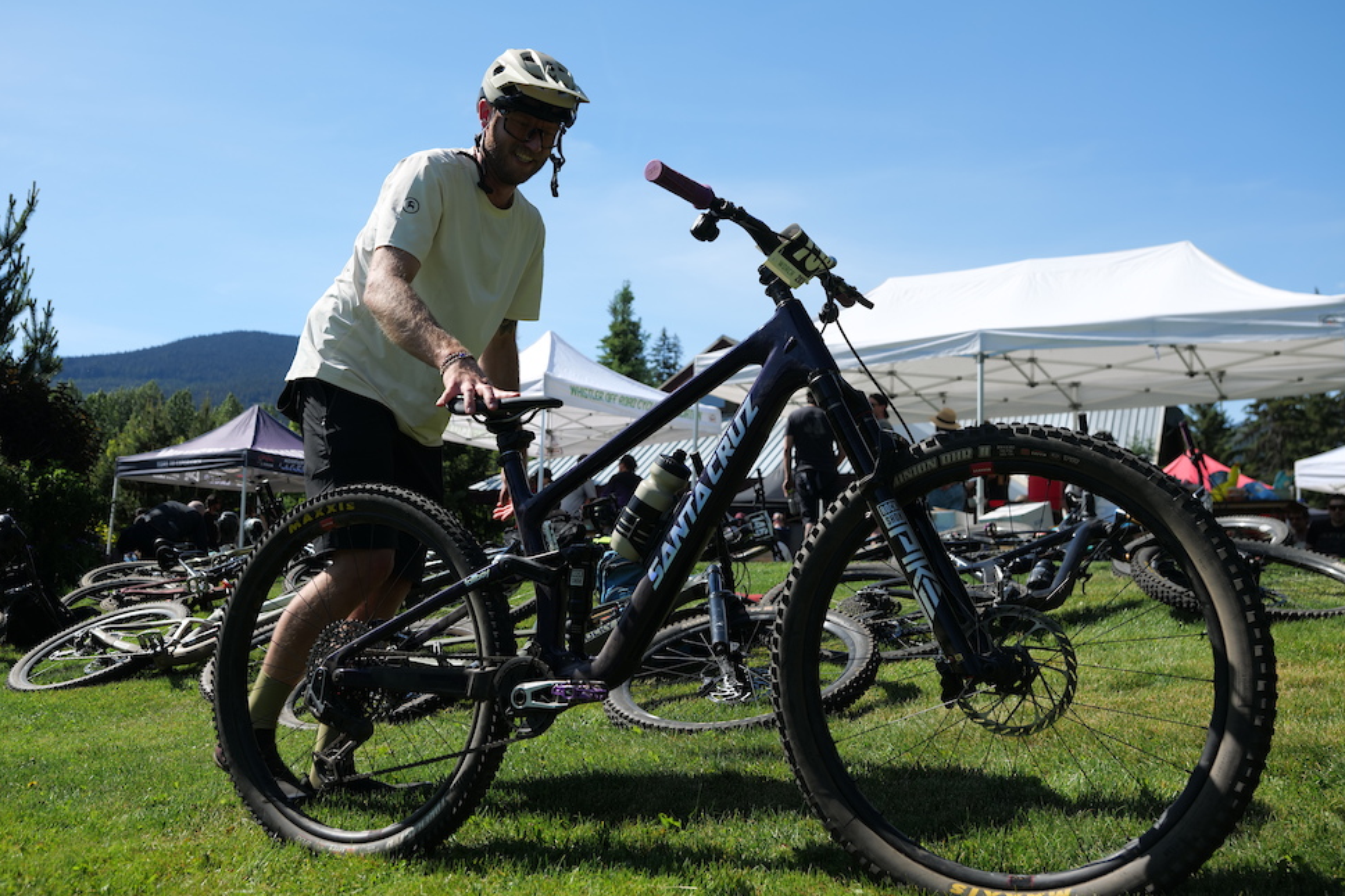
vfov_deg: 35.9
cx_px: 643
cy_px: 449
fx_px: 1382
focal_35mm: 37
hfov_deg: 51.9
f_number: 5.6
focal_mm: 35
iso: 100
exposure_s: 1/320
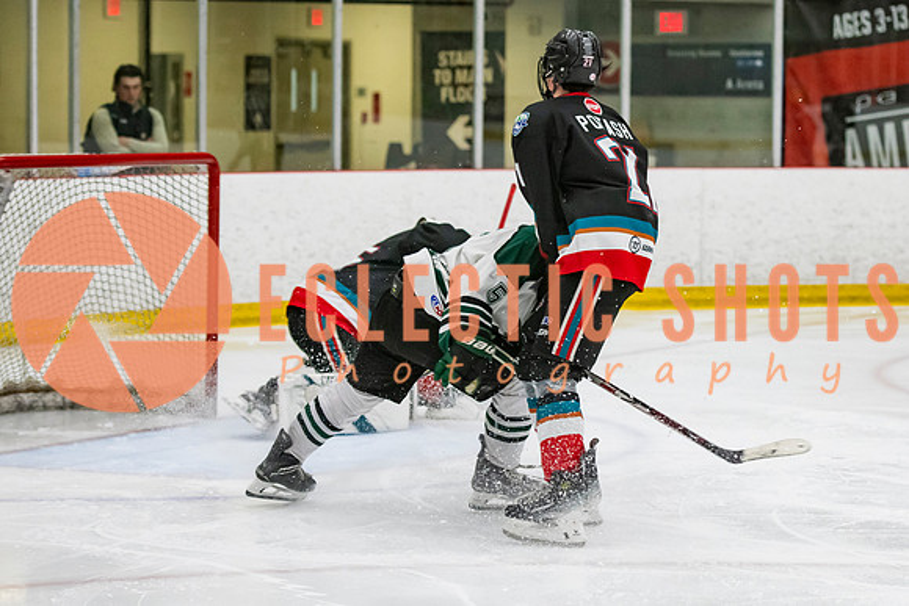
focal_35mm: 140
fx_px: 3536
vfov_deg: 9.8
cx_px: 595
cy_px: 285
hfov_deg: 14.6
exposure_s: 1/640
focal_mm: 90
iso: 2000
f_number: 3.2
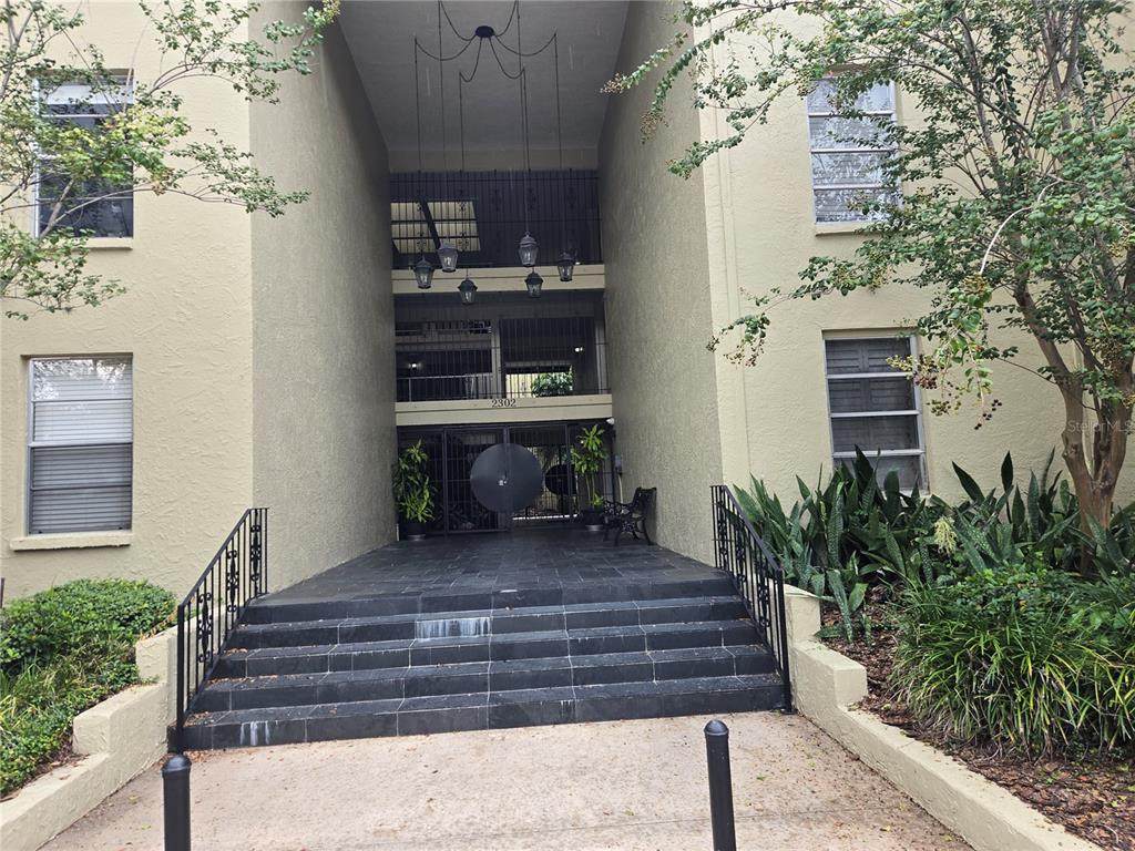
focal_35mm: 23
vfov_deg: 58.9
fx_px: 754
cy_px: 426
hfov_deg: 73.9
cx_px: 568
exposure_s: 1/120
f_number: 1.8
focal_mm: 5.4
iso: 32
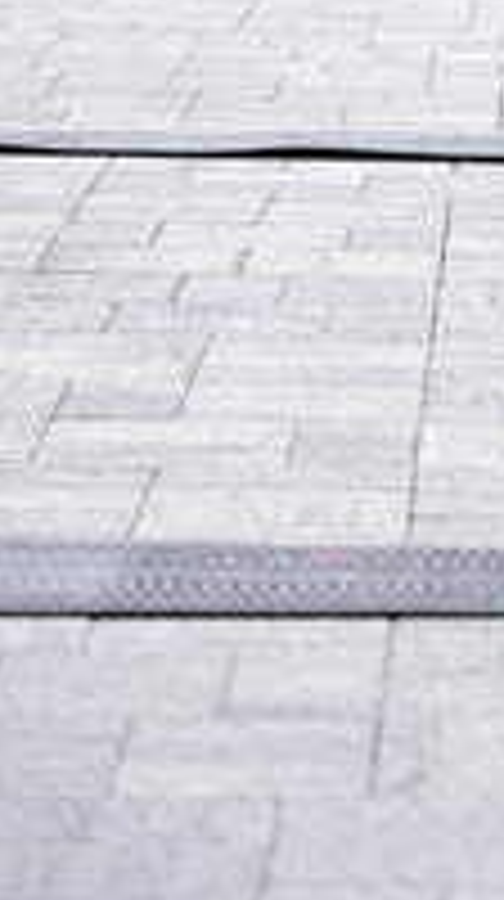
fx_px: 5292
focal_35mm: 222
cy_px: -266
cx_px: 740
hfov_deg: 5.4
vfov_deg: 9.5
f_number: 2.8
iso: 1250
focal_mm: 77
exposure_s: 1/1250
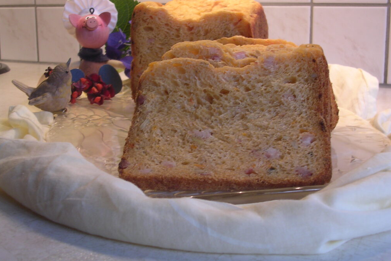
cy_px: 114
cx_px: 192
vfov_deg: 26.0
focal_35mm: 52
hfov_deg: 38.2
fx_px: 565
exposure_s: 1/31.3
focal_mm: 7.5
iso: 100
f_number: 3.1
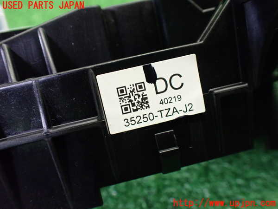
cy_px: 104
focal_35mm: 30
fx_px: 241
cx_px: 139
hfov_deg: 60.0
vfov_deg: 46.8
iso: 800
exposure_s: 1/100
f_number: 2.3
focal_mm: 5.4
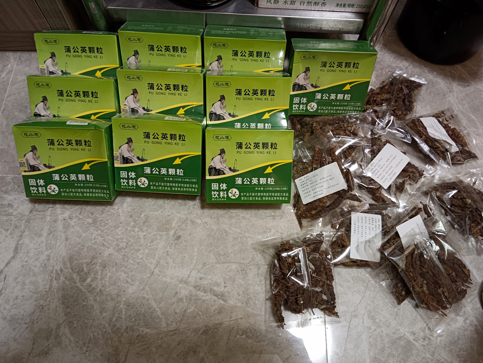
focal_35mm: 26
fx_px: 363
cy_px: 182
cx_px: 242
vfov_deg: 53.1
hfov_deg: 67.3
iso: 1526
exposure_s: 1/25
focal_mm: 3.96
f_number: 1.8
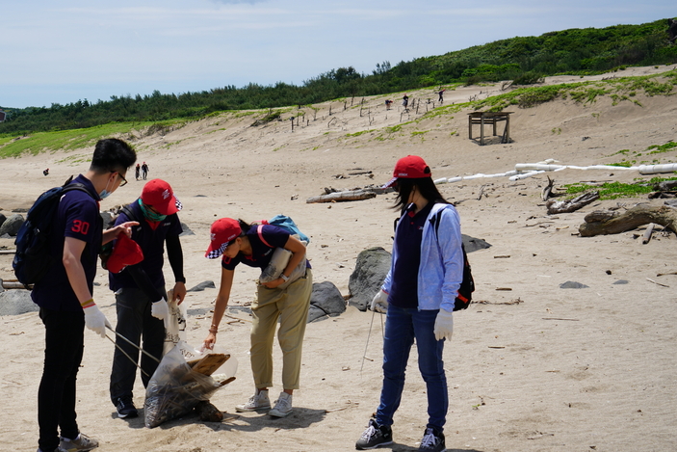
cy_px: 212
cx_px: 201
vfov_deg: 23.4
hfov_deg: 34.0
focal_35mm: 58
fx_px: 1091
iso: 100
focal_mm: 41
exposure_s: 1/1000
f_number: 5
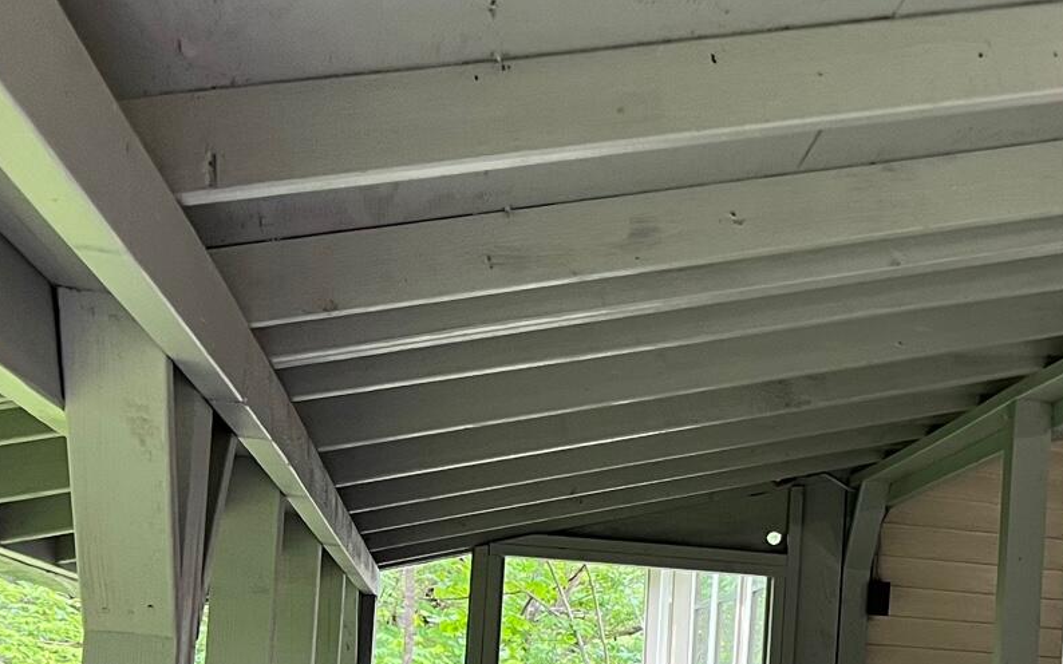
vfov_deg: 17.9
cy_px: 732
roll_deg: -3.5
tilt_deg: +0.6
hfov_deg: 26.2
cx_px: 1276
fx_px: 2028
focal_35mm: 70
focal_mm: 5.7
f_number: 1.5
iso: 125
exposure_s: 1/94
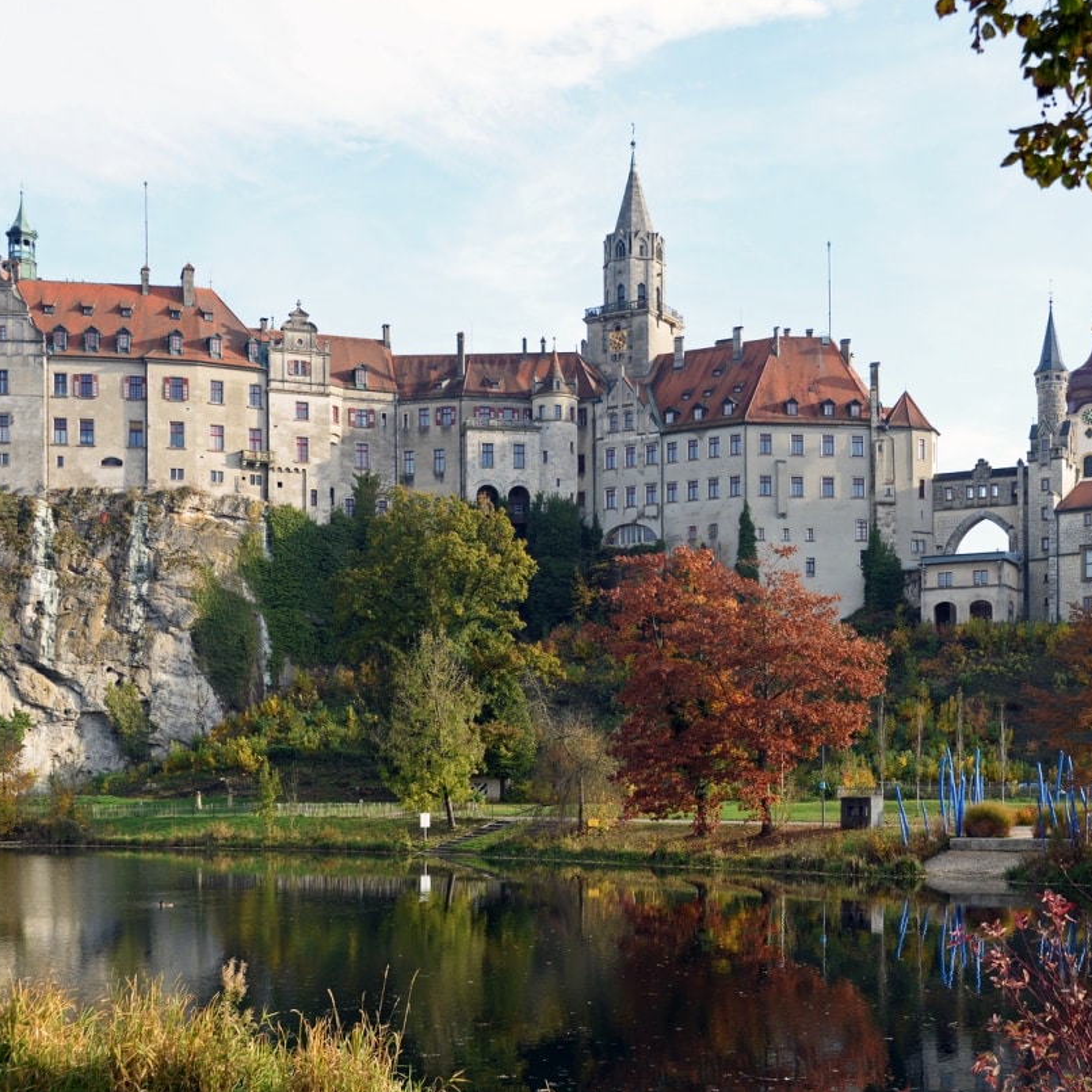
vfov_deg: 36.8
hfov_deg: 36.7
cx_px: 648
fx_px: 1642
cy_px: 572
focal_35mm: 46
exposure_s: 1/200
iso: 200
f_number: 6.3
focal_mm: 34
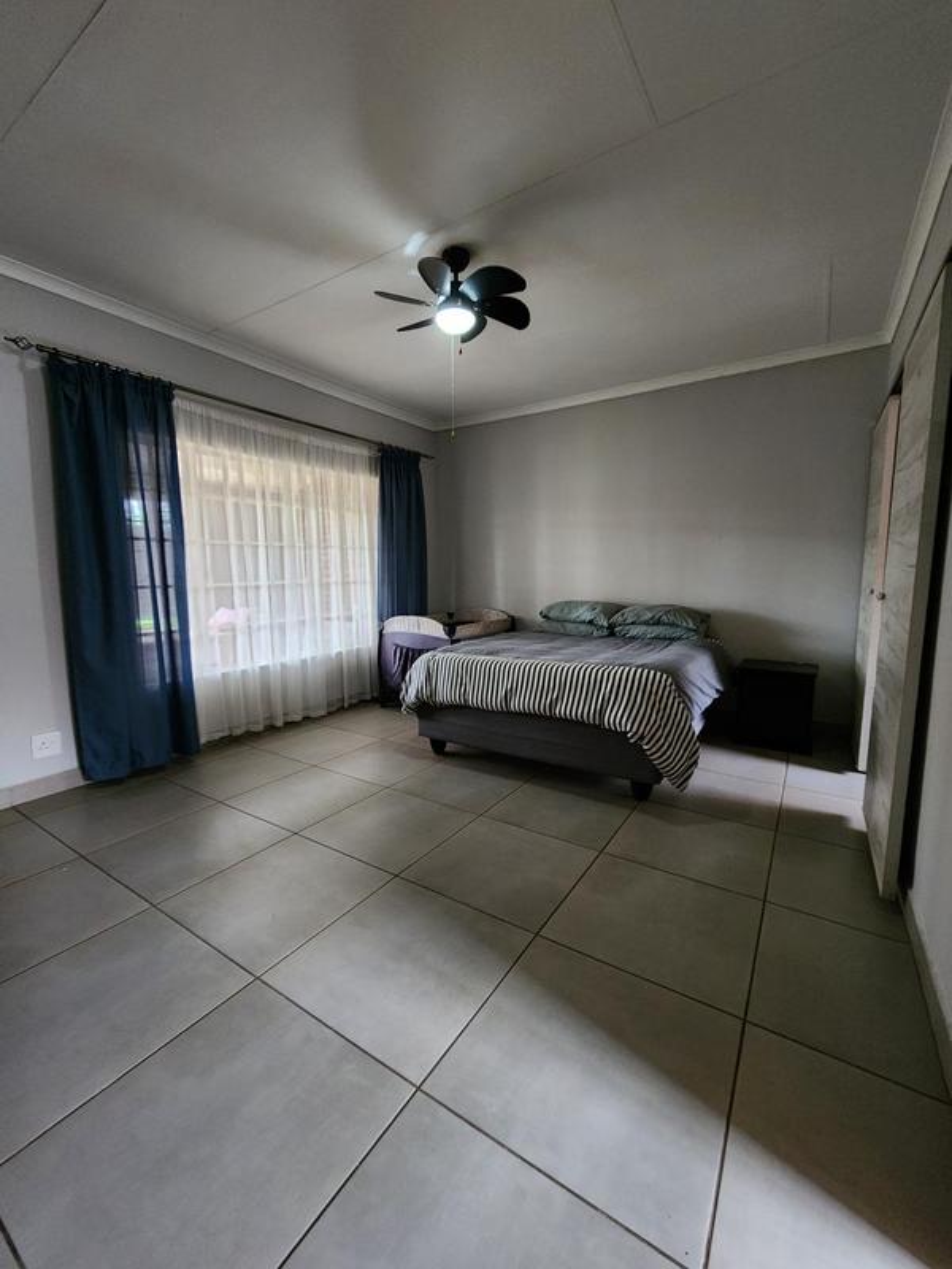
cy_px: 634
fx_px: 477
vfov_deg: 106.2
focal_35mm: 13
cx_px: 476
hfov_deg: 89.9
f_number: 2.2
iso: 640
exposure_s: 1/25
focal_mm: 2.2
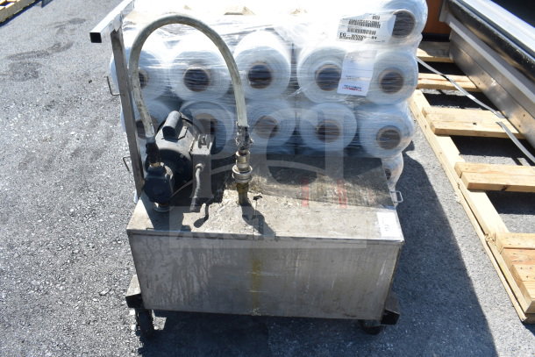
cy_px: 178
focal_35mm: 30
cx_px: 268
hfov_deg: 61.9
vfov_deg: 43.6
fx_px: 446
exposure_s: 1/250
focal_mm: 20
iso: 200
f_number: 8
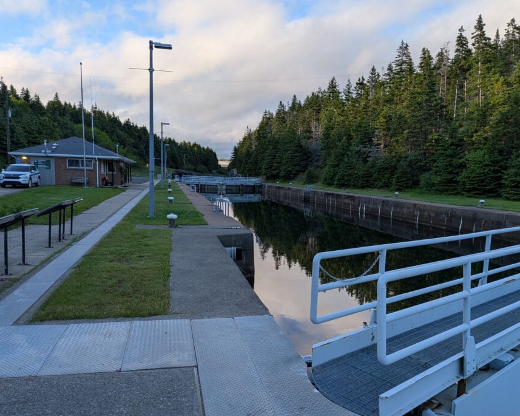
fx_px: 431
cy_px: 232
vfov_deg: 51.4
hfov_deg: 62.2
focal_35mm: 28
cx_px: 279
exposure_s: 1/549
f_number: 1.7
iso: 28
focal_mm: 4.53
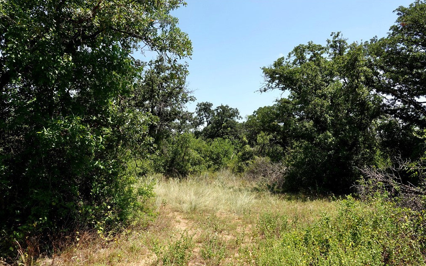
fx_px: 302
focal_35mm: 26
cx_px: 215
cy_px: 148
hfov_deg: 70.4
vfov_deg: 47.5
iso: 100
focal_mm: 8.8
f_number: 4
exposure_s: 1/400
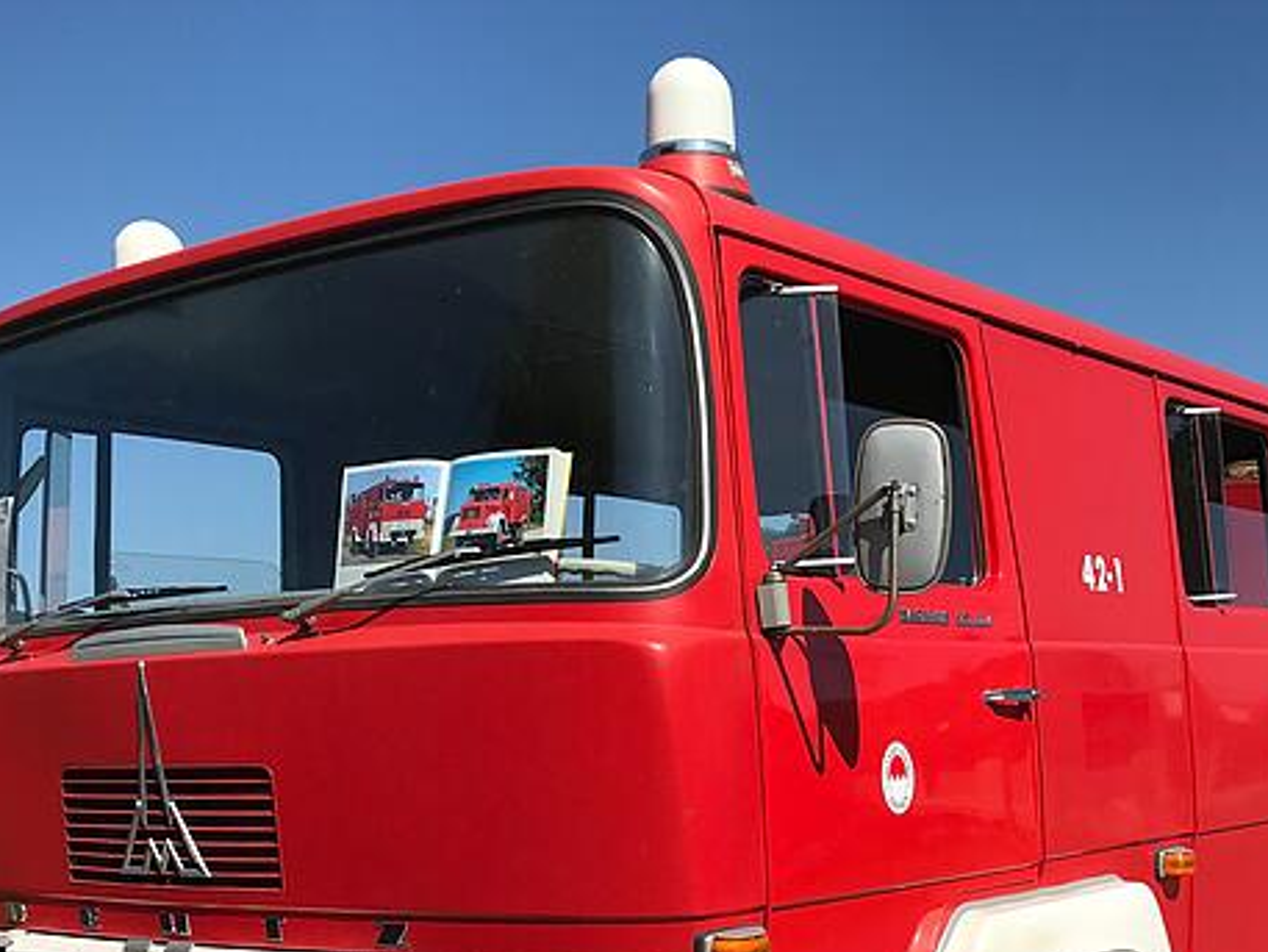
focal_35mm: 49
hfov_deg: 38.7
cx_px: 771
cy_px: 805
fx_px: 1795
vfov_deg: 28.8
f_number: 1.8
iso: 20
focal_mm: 3.99
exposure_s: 1/3195
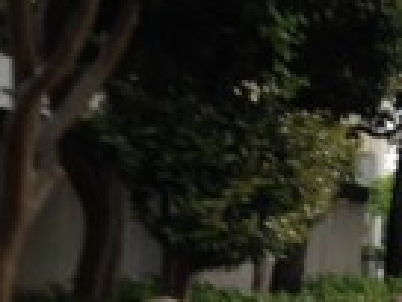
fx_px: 1266
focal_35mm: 109
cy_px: 151
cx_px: 597
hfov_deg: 16.5
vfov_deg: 13.6
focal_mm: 4.13
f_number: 2.4
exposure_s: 1/24
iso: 50
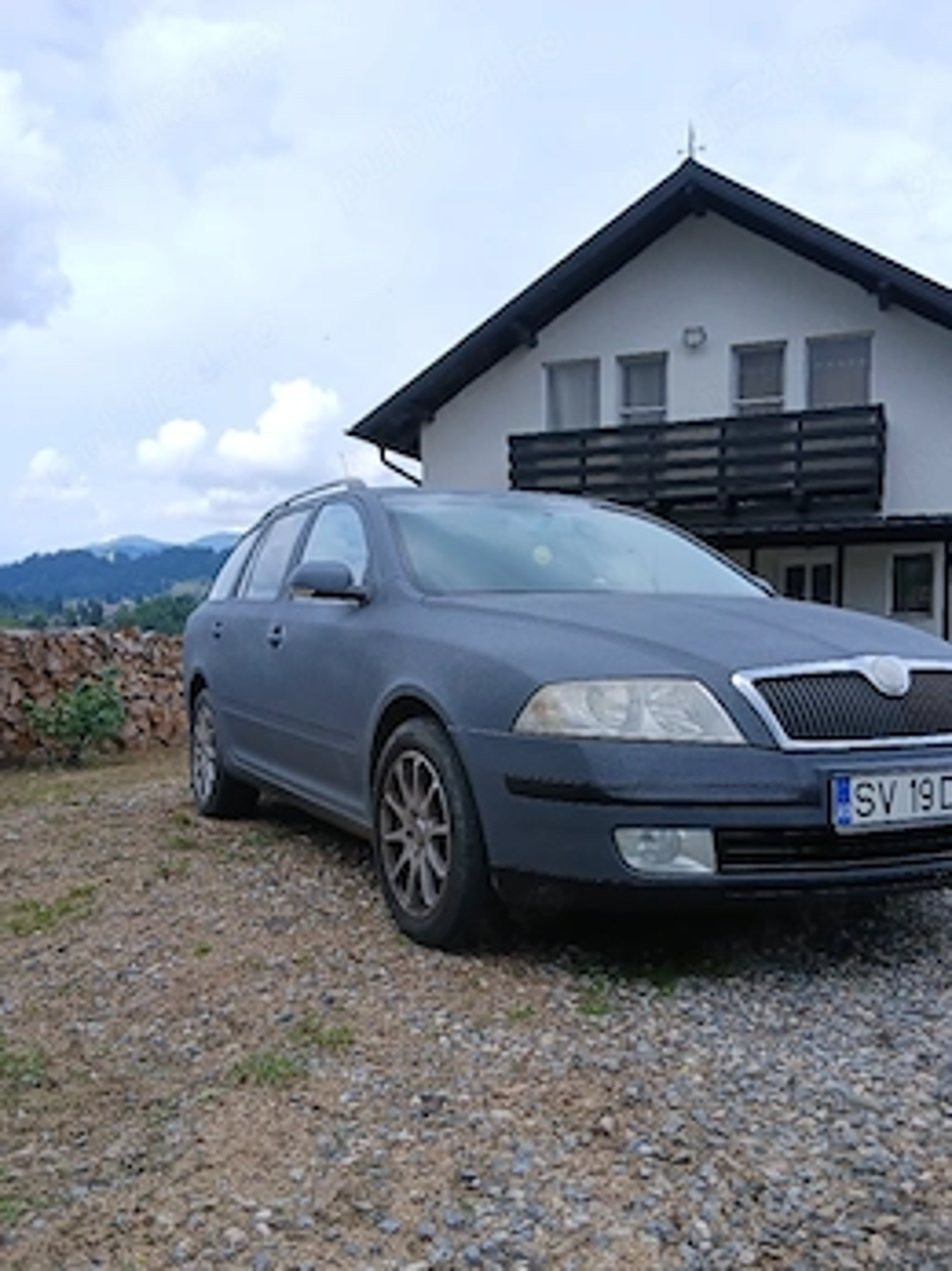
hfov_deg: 46.7
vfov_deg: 59.7
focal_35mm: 30
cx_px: 520
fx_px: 1101
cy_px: 729
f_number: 1.8
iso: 20
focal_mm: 3.98
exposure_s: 1/263
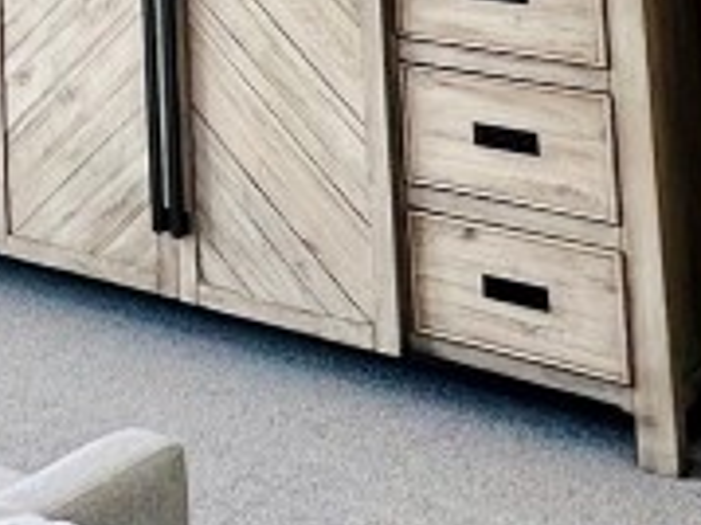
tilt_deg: +8.7
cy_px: -599
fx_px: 1619
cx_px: -368
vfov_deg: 14.5
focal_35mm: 80
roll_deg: -0.2
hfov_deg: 20.6
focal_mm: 2.22
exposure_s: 1/280
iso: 40
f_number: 2.2
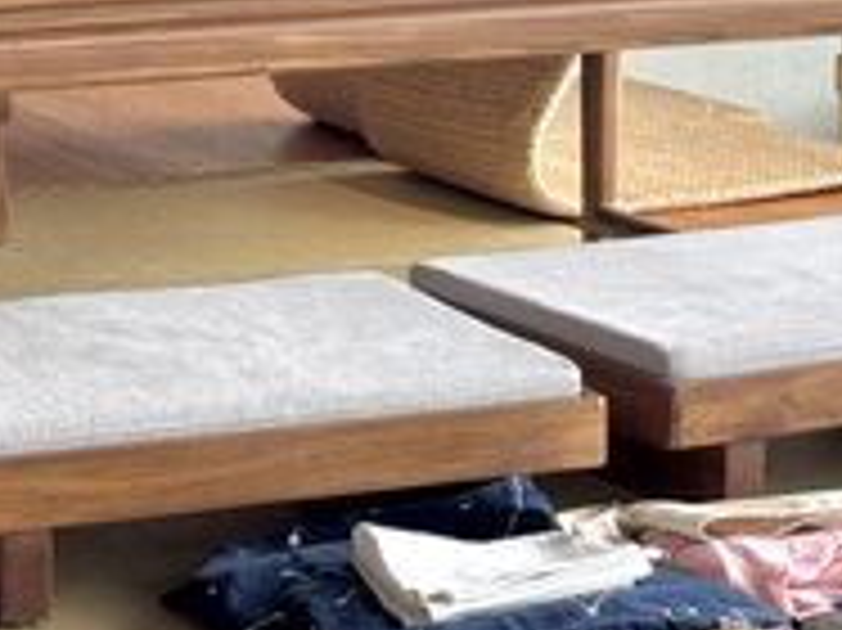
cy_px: -50
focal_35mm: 154
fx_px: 3743
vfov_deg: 9.5
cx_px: 437
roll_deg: -0.7
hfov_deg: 12.8
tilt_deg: -6.9
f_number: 1.78
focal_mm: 6.76
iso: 64
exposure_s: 1/352
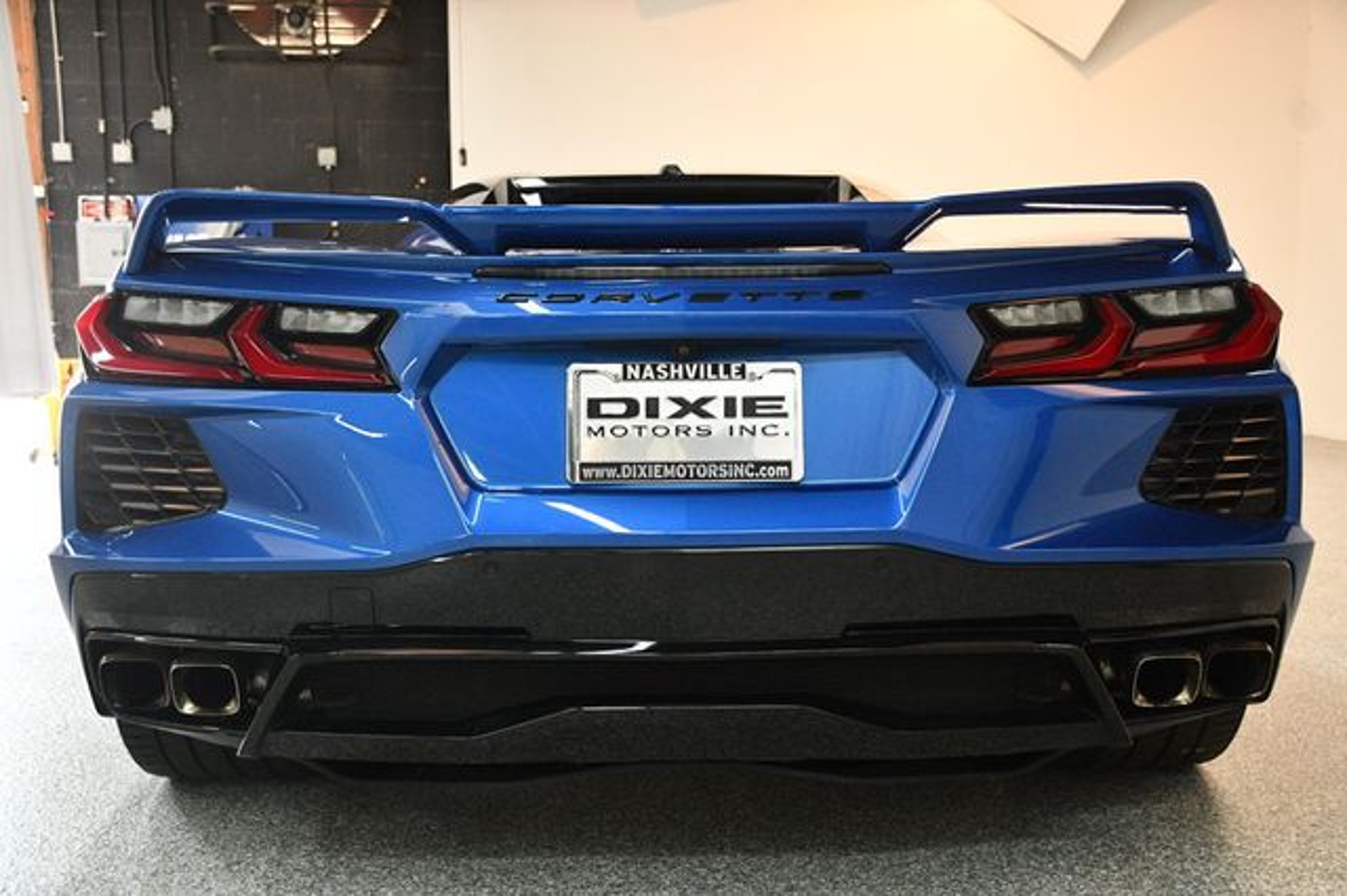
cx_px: 674
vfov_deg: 34.2
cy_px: 448
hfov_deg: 49.6
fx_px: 1458
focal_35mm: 39
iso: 2200
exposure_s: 1/125
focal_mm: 26
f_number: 3.8
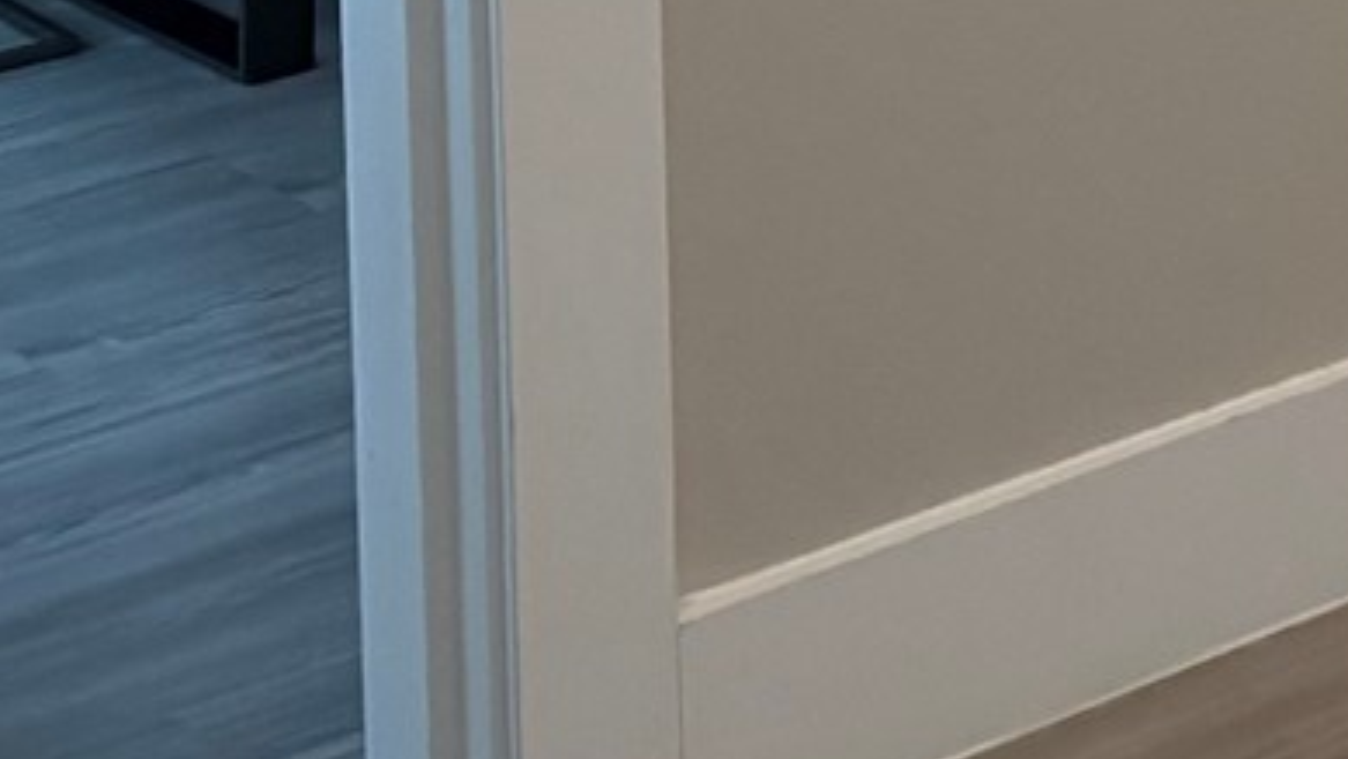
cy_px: -1268
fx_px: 5327
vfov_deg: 7.4
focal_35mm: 149
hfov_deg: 12.5
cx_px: 2786
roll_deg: +1.0
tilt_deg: -4.8
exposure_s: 1/60
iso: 200
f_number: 1.6
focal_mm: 5.96
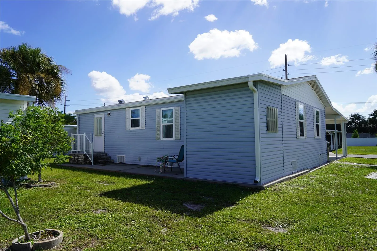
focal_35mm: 24
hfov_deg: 73.8
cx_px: 188
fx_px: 251
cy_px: 126
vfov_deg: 53.1
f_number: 5
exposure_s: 1/640
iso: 100
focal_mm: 24
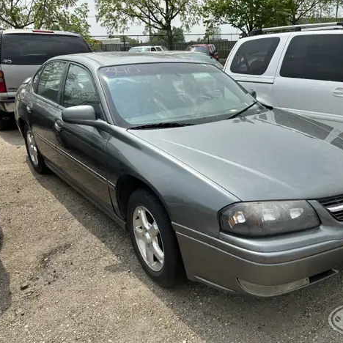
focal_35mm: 29
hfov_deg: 54.7
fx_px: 325
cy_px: 173
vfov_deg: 55.6
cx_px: 224
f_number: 1.78
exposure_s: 1/5263
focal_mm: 6.86
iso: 80
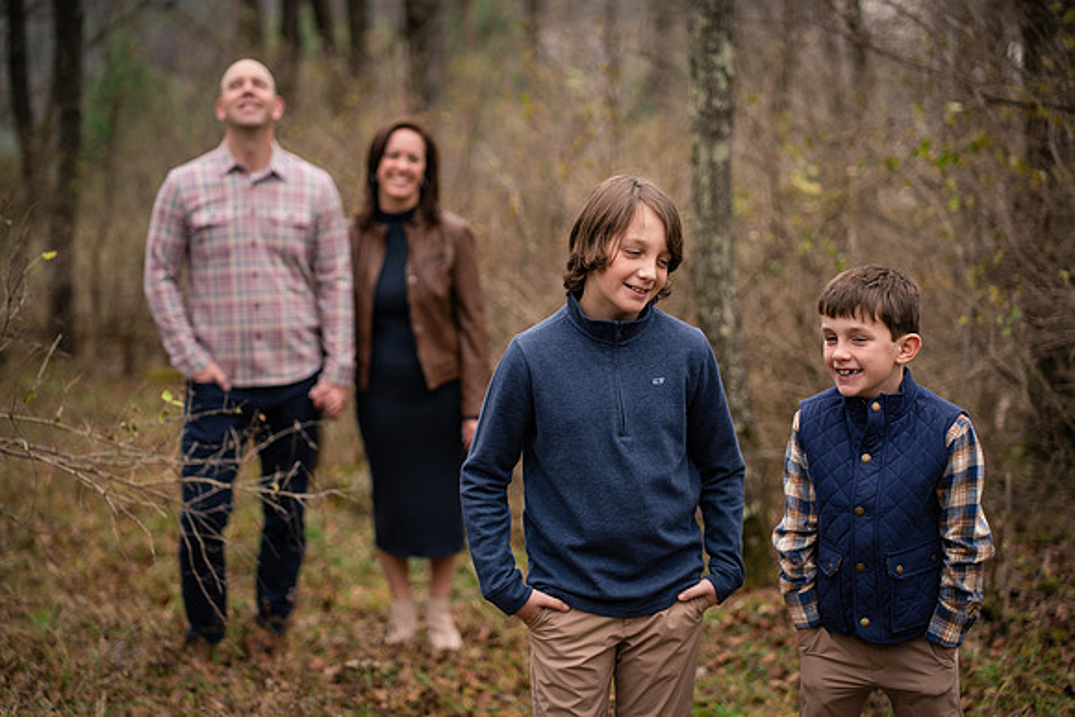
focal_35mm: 85
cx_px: 538
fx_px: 2539
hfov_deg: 23.9
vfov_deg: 16.1
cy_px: 358
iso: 320
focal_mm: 85
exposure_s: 1/800
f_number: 2.2
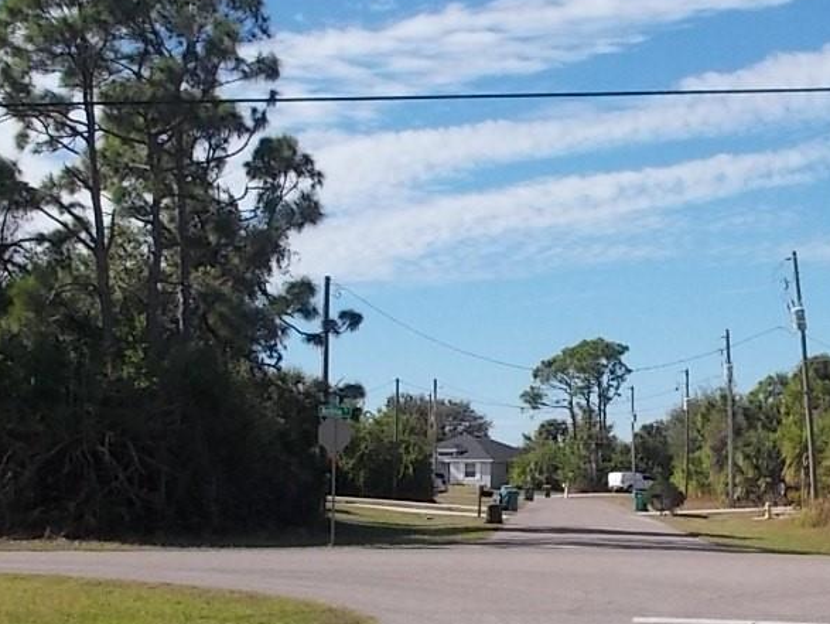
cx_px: 574
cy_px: 532
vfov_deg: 18.4
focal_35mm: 79
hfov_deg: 24.5
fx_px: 1895
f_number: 3.3
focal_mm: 4.1
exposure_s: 1/1000
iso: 80
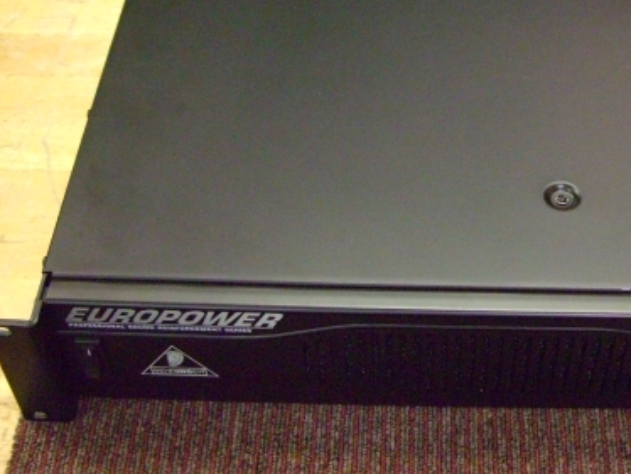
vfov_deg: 22.5
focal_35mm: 65
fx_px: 1186
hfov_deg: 29.2
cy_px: 160
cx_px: 496
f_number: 2.8
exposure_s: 1/80
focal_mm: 7.9
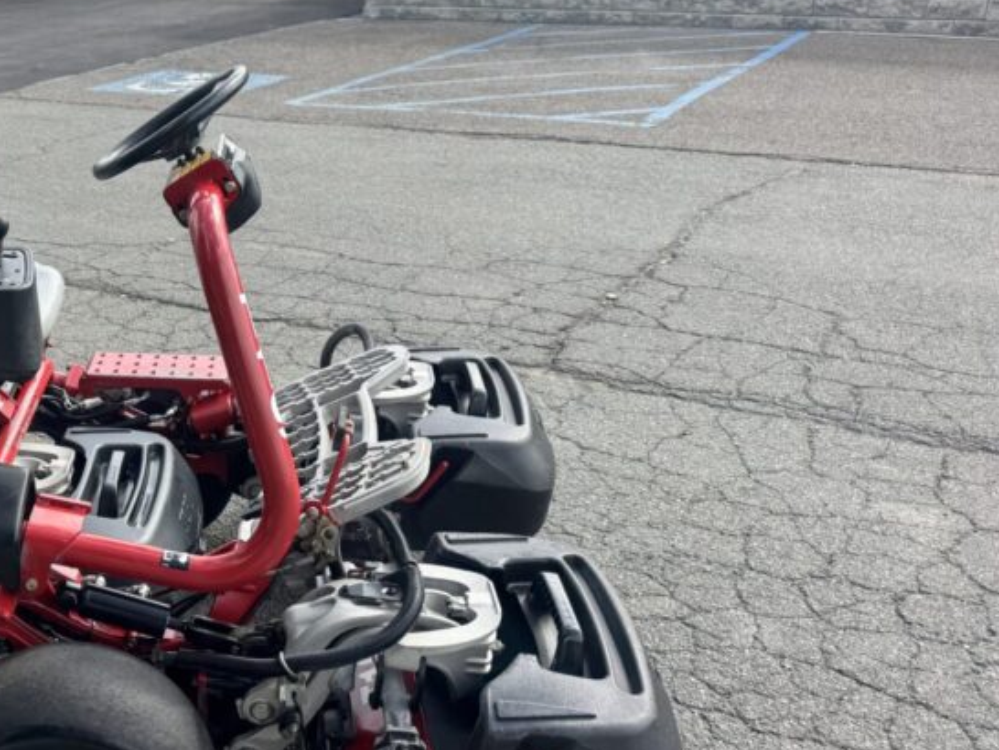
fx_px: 1299
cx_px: 64
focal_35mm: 45
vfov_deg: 32.2
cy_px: 351
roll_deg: +0.6
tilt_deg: -13.9
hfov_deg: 38.6
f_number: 1.78
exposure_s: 1/1425
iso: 80
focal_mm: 6.76
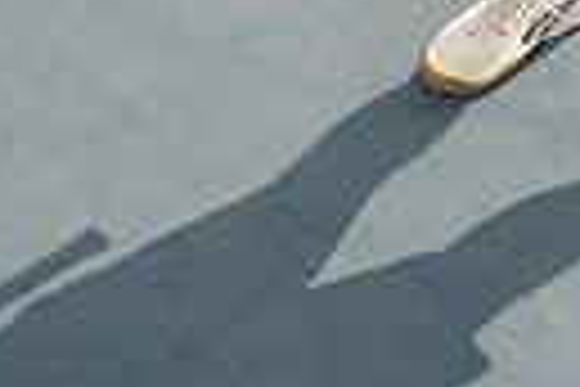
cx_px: 544
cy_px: -608
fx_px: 2304
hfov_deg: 14.2
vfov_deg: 8.6
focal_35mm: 143
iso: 100
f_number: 8
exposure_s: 1/250
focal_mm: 41
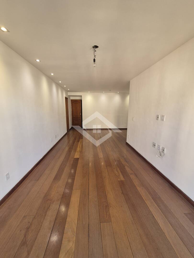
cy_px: 129
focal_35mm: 13
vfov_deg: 106.2
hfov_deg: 89.9
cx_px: 97
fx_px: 97
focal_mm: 2.2
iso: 80
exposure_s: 1/60
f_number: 2.2
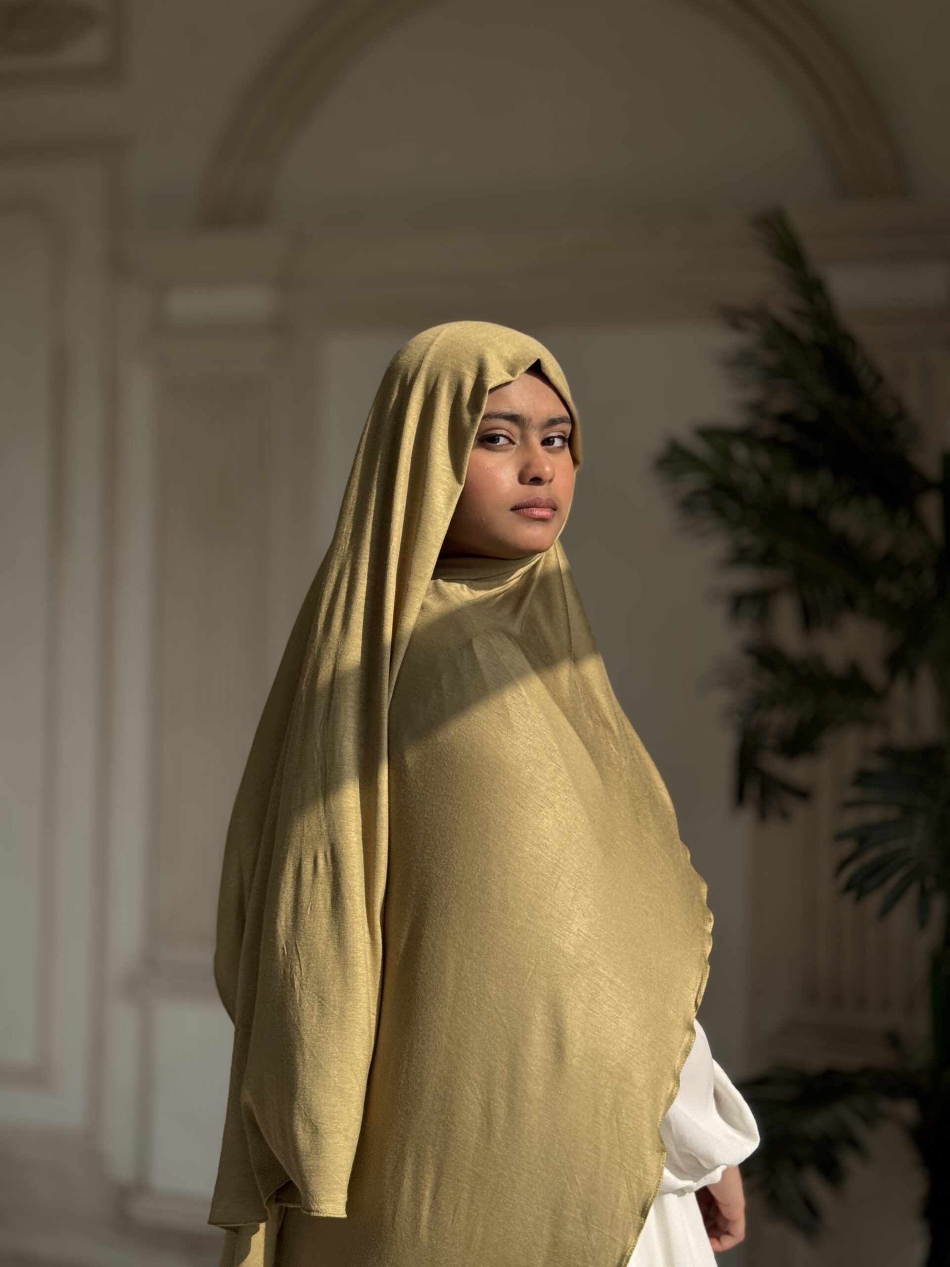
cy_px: 634
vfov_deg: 39.7
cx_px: 475
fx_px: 1756
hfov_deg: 30.3
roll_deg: -1.0
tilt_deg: -0.6
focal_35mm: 48
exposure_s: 1/3096
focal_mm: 6.76
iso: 64
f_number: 1.78
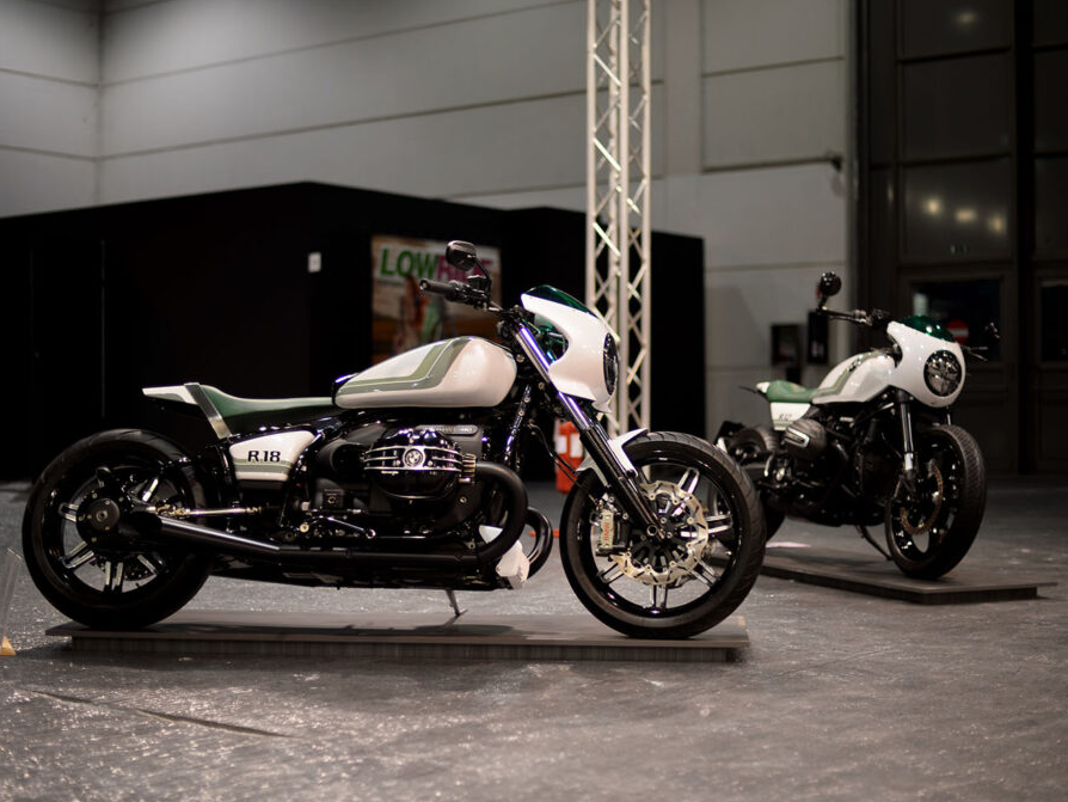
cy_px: 399
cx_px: 530
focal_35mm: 55
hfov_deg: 34.9
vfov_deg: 26.6
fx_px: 1697
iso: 100
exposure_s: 1/125
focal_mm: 50
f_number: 1.4
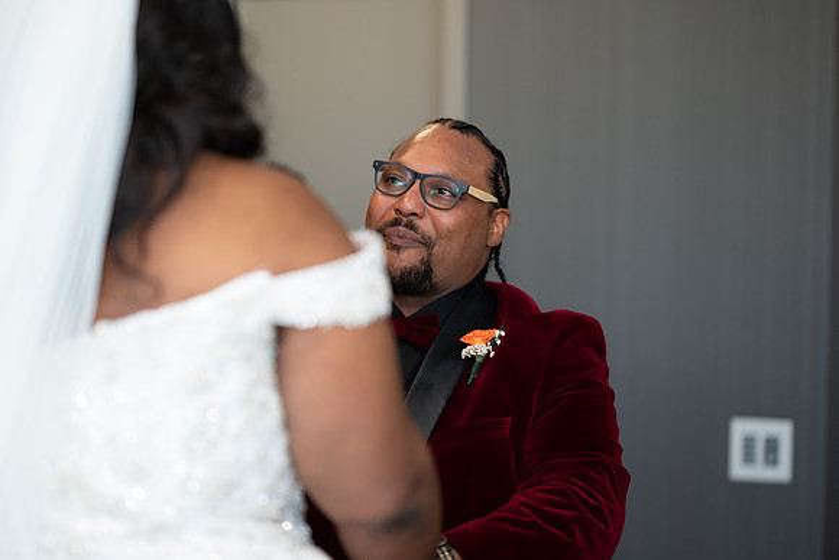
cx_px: 420
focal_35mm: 85
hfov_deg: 23.9
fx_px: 1981
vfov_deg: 16.1
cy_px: 280
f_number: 2
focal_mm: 85
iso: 640
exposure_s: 1/400
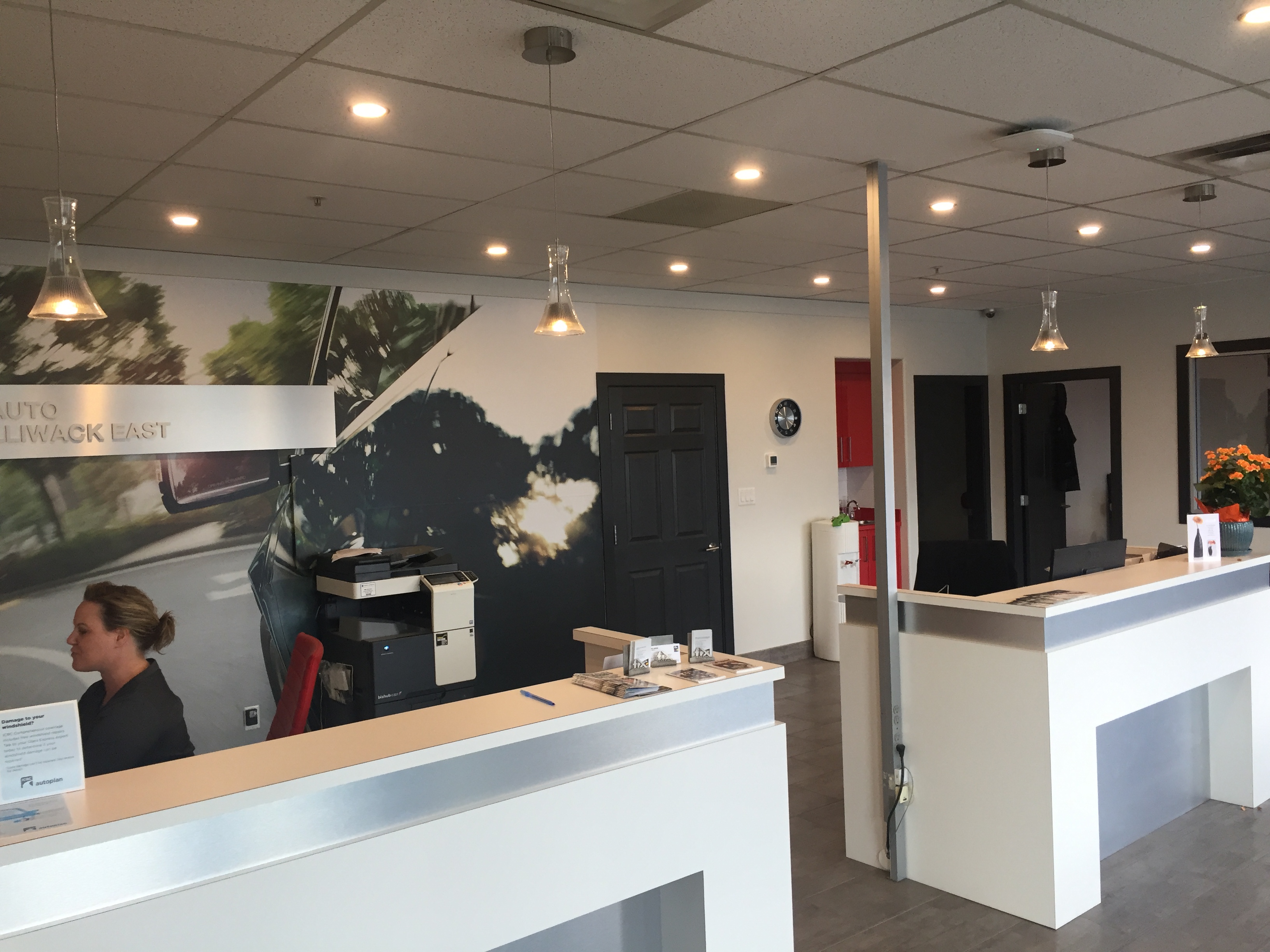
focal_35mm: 29
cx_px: 635
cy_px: 476
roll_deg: +1.7
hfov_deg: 61.7
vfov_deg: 48.2
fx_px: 1064
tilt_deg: -1.7
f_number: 2.2
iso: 32
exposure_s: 1/30
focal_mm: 4.15
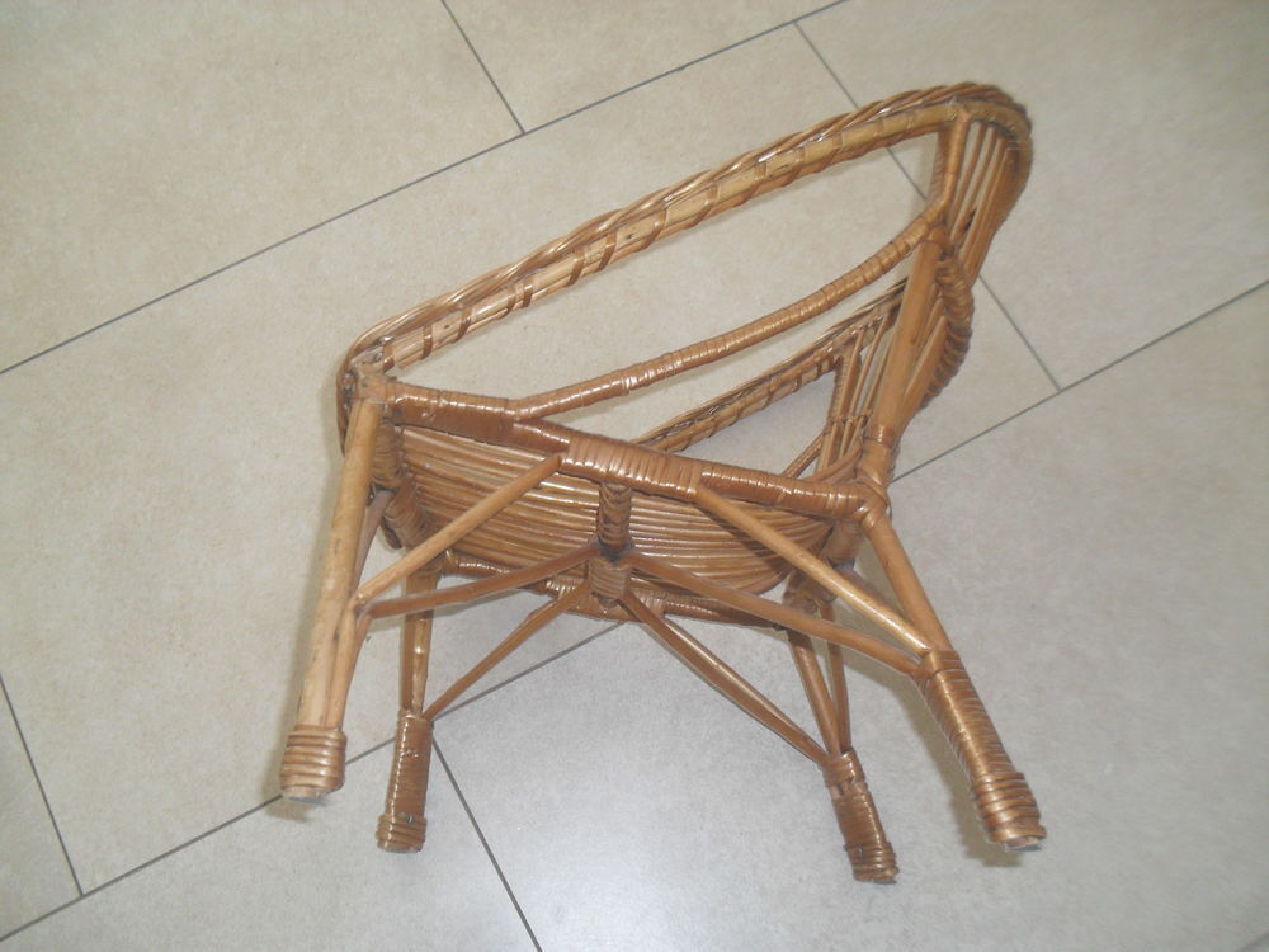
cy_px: 476
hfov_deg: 52.6
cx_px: 634
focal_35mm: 35
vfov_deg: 40.7
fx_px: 1283
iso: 200
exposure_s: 1/45
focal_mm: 6.3
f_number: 3.2
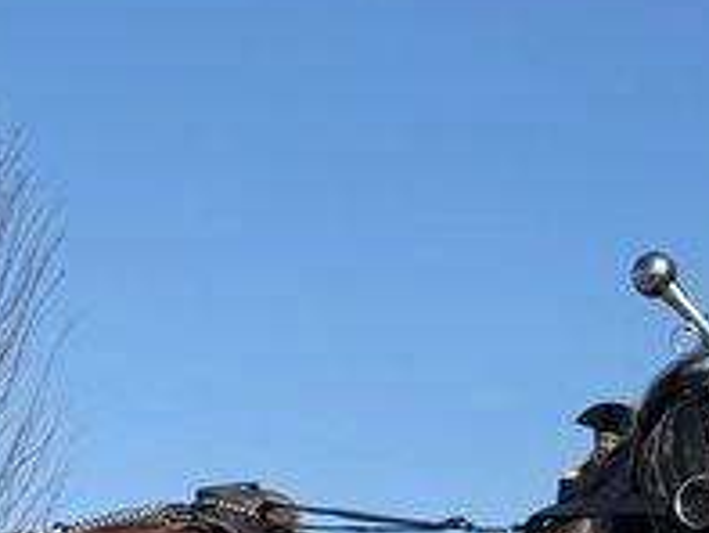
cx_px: 356
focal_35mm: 195
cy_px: 800
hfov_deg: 10.1
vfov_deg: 7.5
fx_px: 3996
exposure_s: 1/5587
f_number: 1.78
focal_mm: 6.76
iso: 80
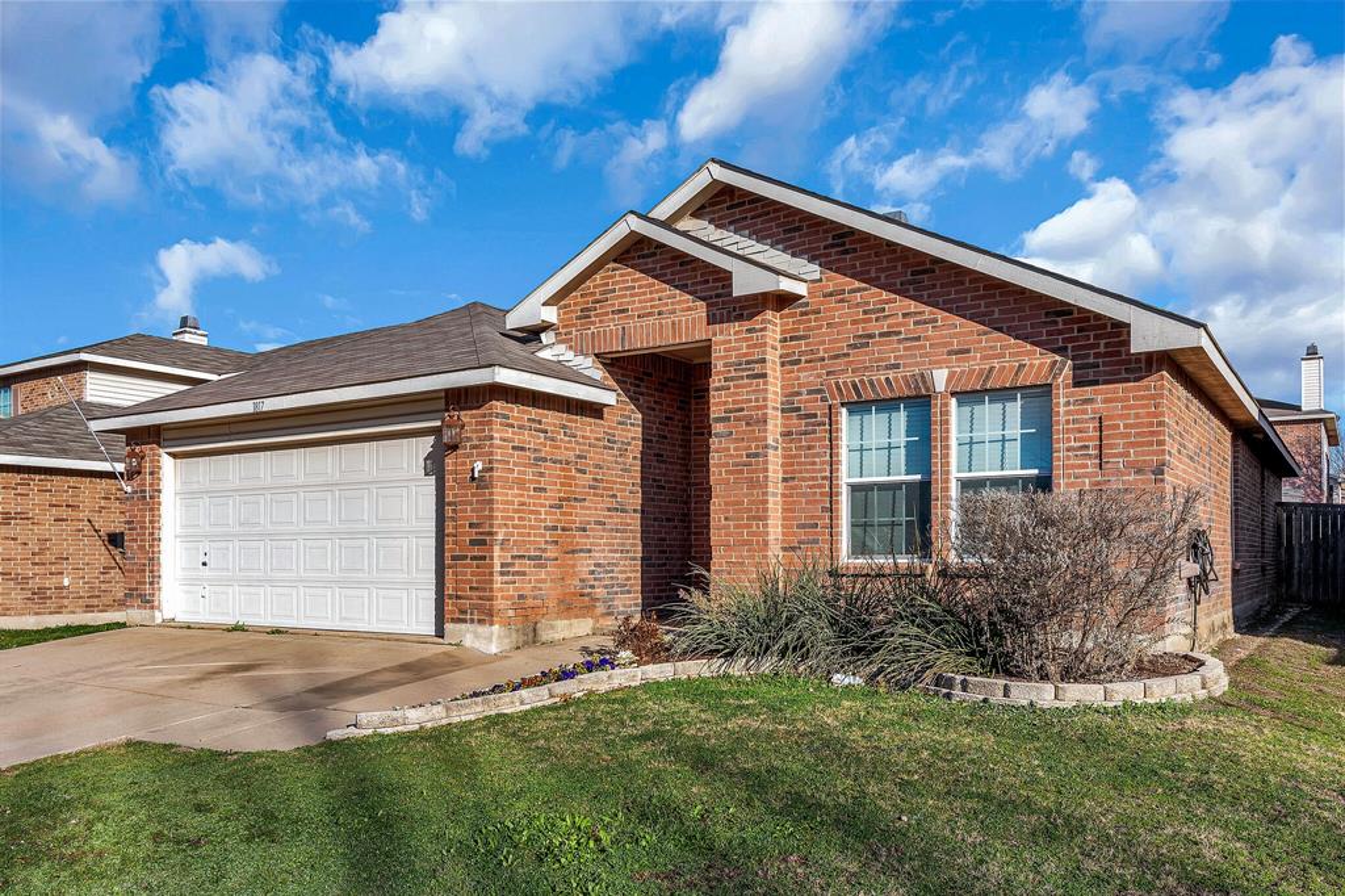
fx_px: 1120
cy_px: 448
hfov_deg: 61.9
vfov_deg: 43.6
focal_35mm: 30
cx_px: 672
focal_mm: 20
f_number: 11
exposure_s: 1/250
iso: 320
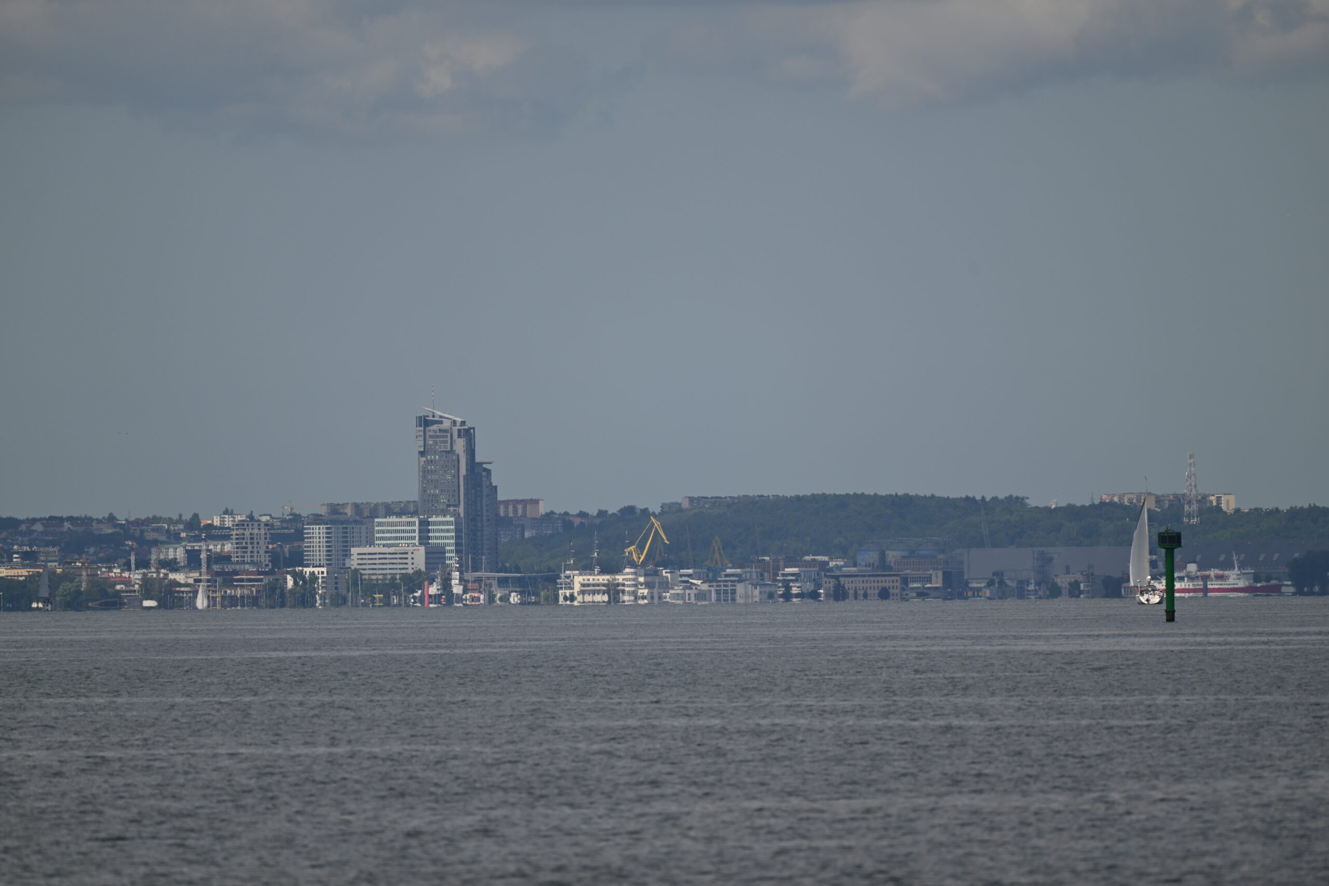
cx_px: 664
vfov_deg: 2.3
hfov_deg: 3.4
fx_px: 22150
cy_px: 443
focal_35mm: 600
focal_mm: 600
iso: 100
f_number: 6.3
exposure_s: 1/1000
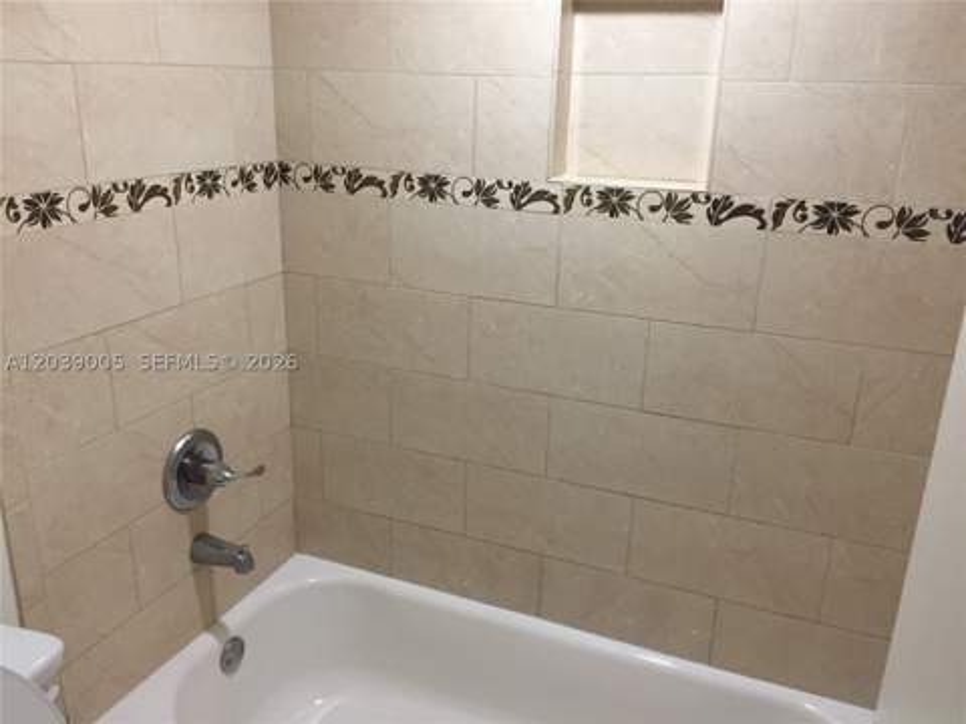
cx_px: 483
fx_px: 809
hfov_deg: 61.7
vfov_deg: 48.2
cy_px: 362
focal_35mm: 29
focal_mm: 4.15
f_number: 2.2
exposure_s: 1/30
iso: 160
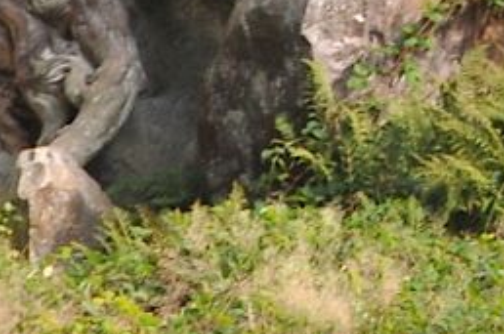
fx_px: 4052
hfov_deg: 6.8
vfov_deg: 4.5
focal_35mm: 290
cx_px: 1182
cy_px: -735
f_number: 8
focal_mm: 26
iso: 320
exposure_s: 1/60
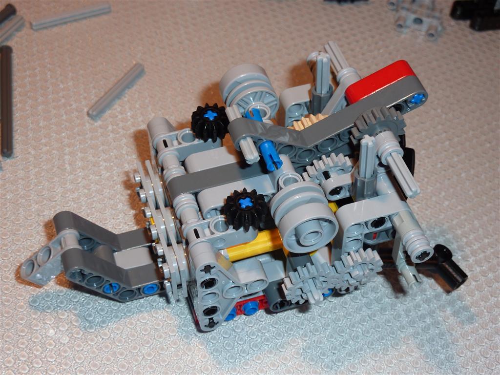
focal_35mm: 59
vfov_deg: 24.8
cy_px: 188
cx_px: 250
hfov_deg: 32.7
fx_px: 852
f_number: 3.9
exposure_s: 1/30
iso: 100
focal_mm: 9.7
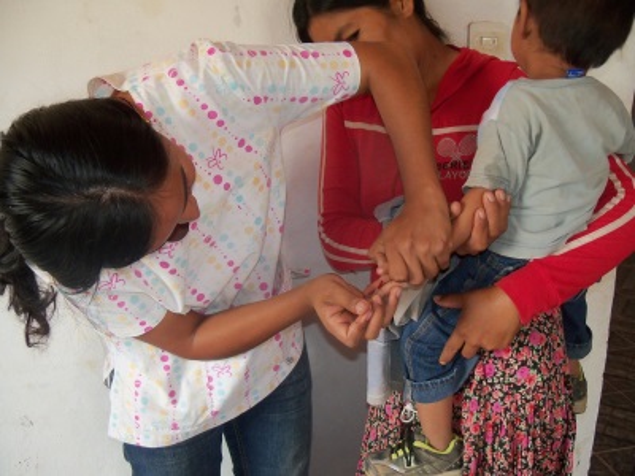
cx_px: 318
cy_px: 238
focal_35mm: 35
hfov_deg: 52.6
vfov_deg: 40.7
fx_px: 642
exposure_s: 1/30
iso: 200
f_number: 3.5
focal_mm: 6.2
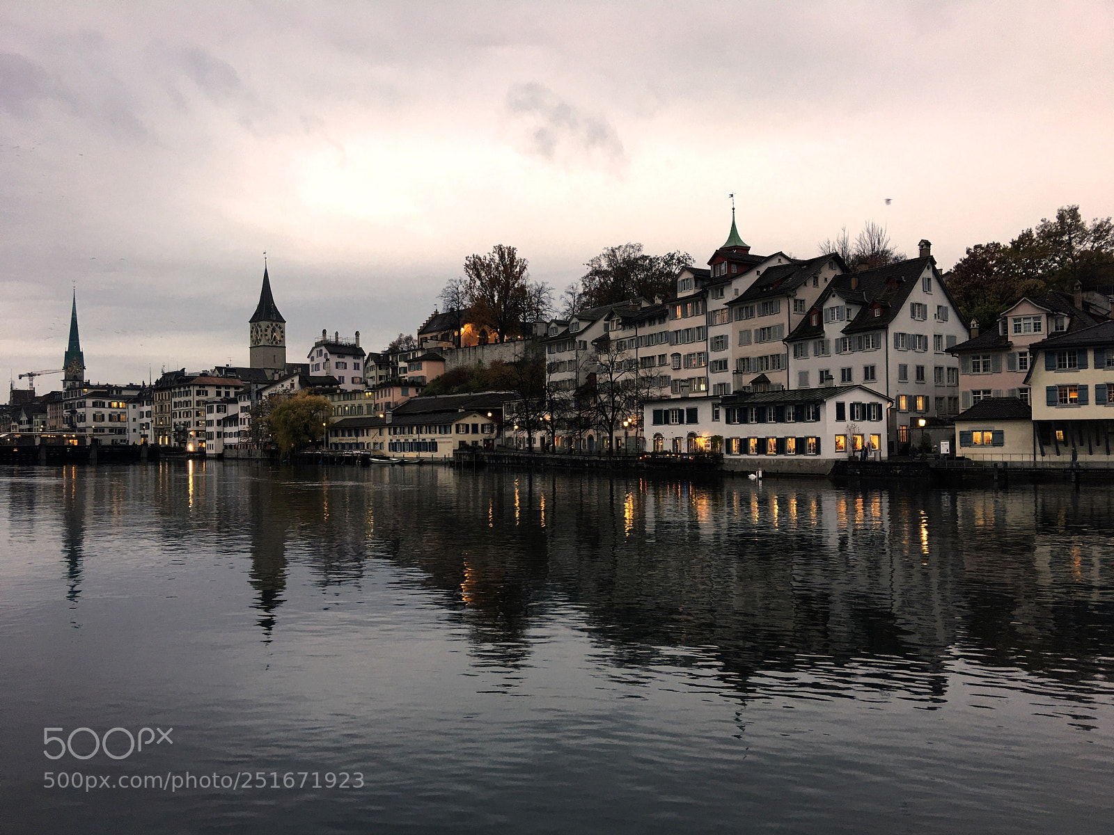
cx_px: 557
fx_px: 933
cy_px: 418
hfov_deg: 61.7
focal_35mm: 29
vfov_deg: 48.2
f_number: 2.2
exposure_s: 1/17
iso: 40
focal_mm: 4.15
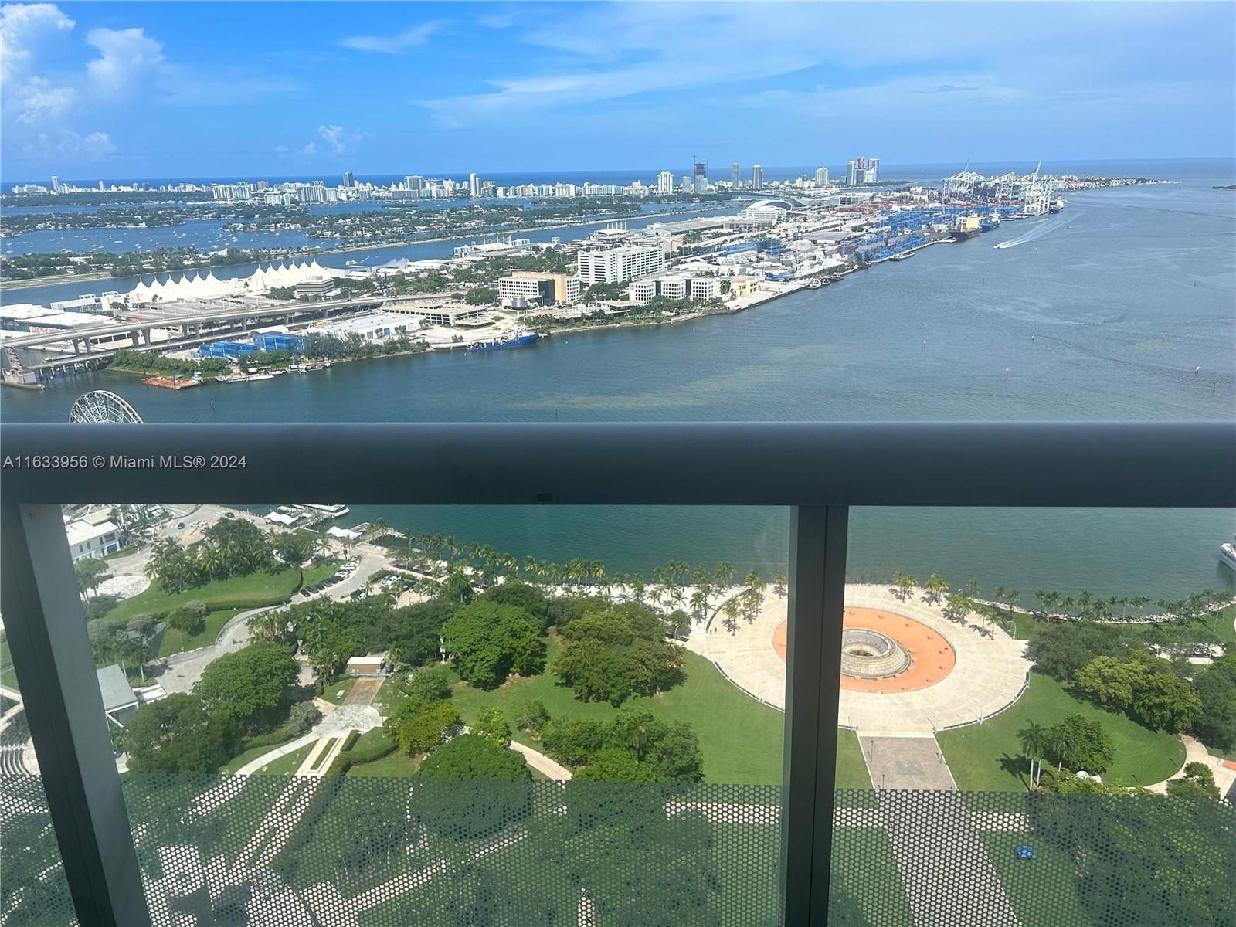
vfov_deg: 53.1
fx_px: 928
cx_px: 618
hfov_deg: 67.3
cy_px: 464
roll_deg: +1.7
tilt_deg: -17.4
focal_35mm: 26
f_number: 1.5
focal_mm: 5.7
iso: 50
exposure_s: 1/5319
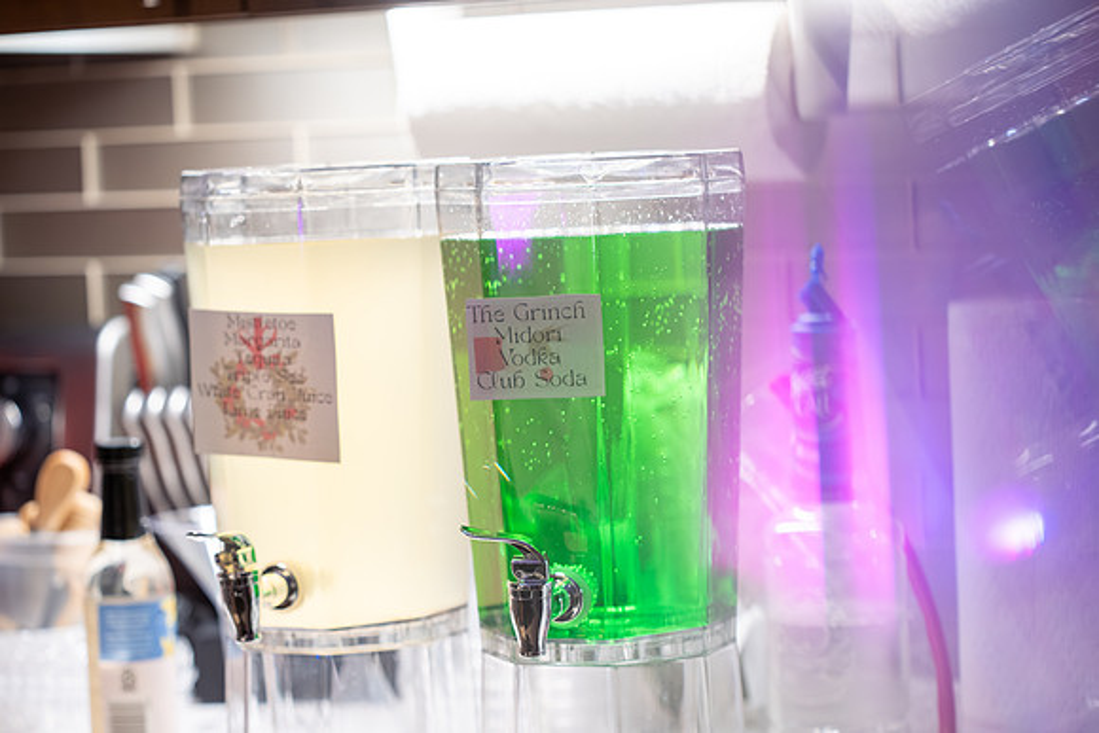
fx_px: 3053
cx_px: 550
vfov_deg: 13.7
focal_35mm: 100
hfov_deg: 20.4
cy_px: 366
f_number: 3.5
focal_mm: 100
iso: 1000
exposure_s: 1/100
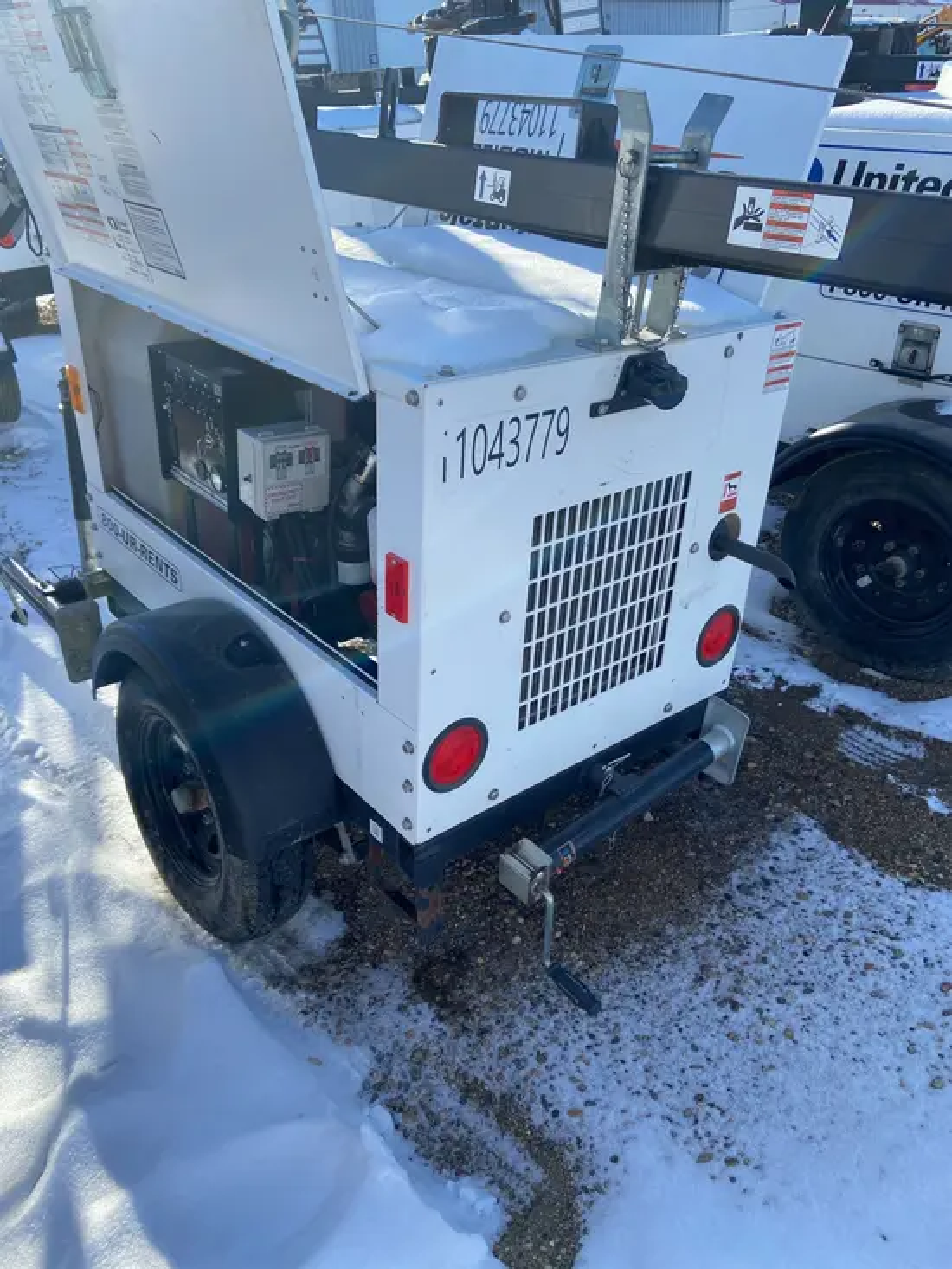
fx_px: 953
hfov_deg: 53.1
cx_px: 476
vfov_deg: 67.3
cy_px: 634
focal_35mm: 26
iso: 32
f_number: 1.8
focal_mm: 4.25
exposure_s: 1/1346
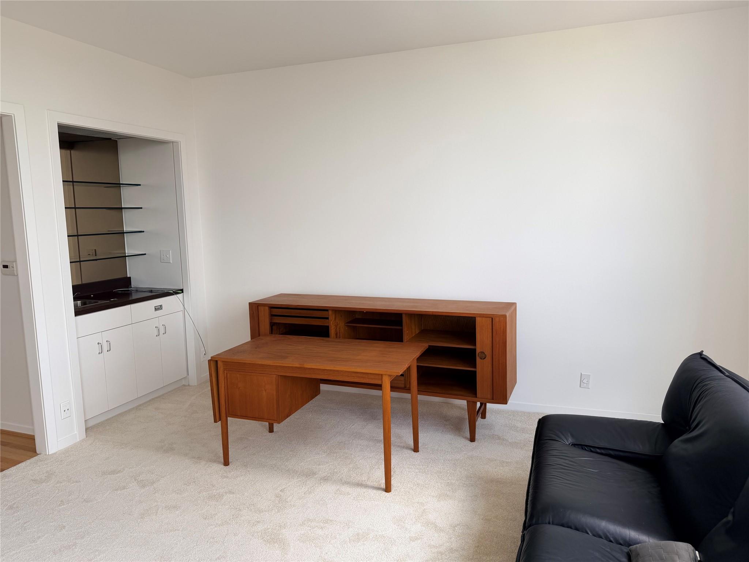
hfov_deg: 71.6
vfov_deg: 56.8
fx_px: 519
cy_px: 281
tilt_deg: -7.5
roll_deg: +0.9
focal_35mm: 24
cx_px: 374
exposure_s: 1/198
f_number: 1.78
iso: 64
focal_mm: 6.76
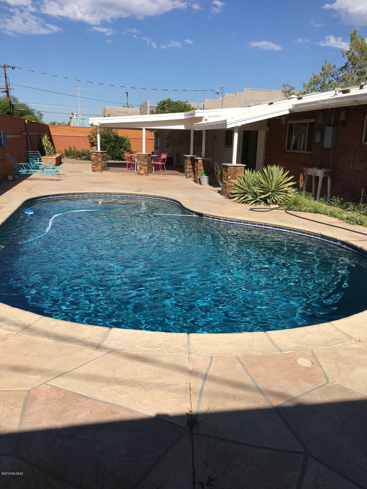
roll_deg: -1.5
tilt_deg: -13.4
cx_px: 184
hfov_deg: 48.2
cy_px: 244
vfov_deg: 61.7
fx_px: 410
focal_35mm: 29
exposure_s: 1/1923
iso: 25
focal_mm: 4.15
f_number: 2.2
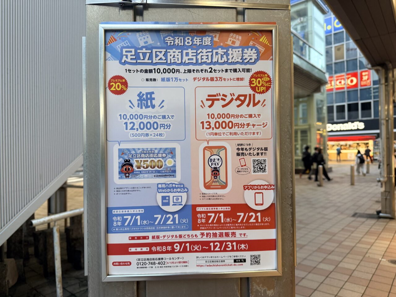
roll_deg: +0.7
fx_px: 275
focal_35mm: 24
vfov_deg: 56.8
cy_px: 148
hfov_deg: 71.6
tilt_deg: +1.4
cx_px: 198
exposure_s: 1/100
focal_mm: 6.76
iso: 200
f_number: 1.78
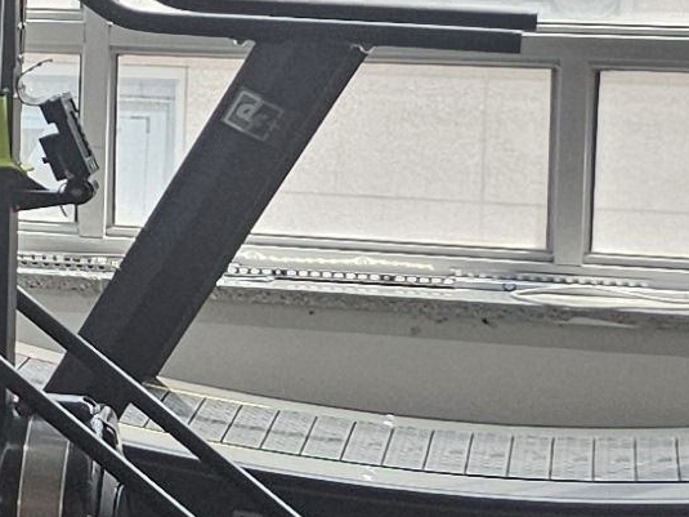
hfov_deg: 8.9
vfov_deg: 8.6
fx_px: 3423
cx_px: -1518
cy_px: 22
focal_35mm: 172
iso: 40
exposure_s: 1/180
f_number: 1.8
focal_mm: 5.4
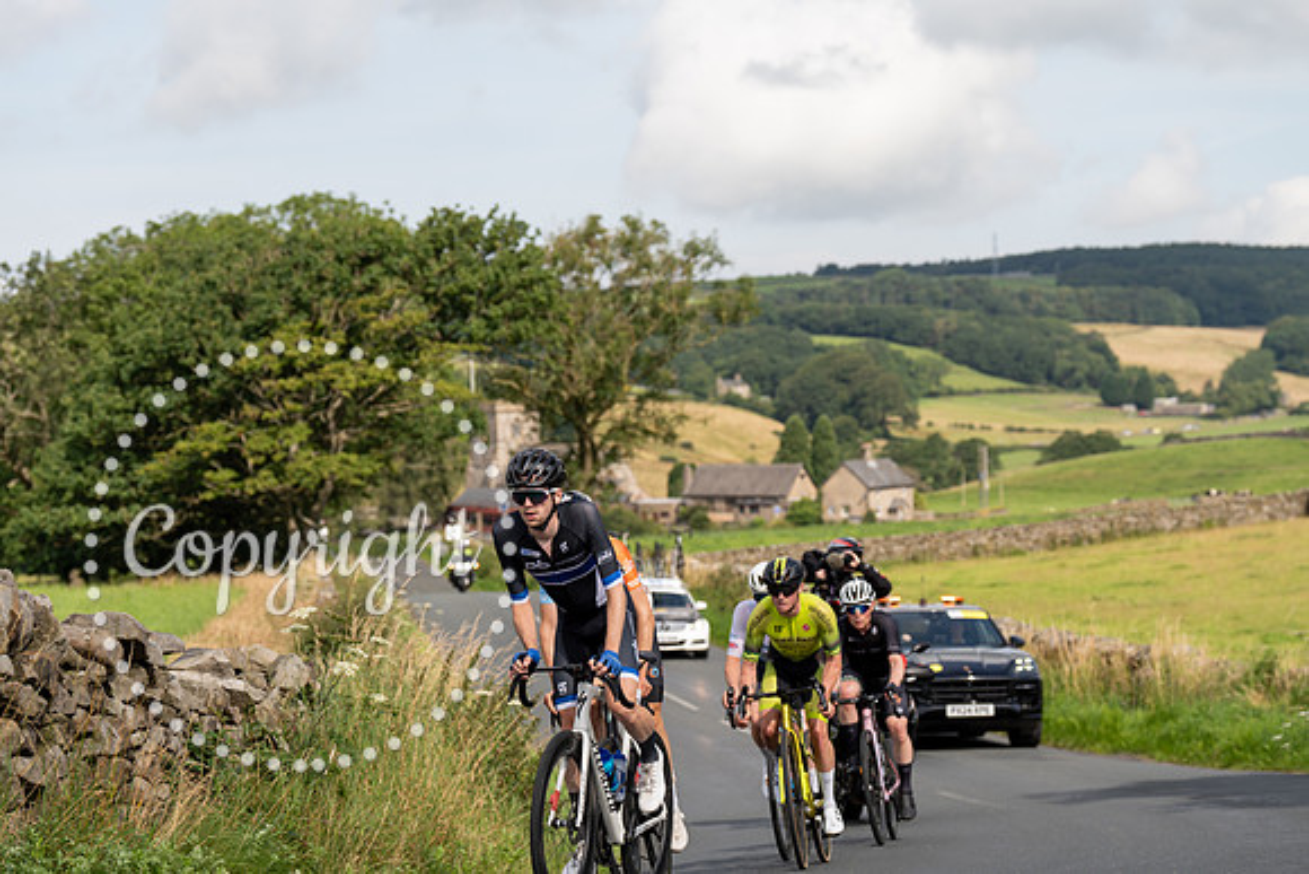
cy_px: 437
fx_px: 3200
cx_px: 654
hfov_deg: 23.1
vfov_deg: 15.5
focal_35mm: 88
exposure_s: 1/800
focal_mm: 88
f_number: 4
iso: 100
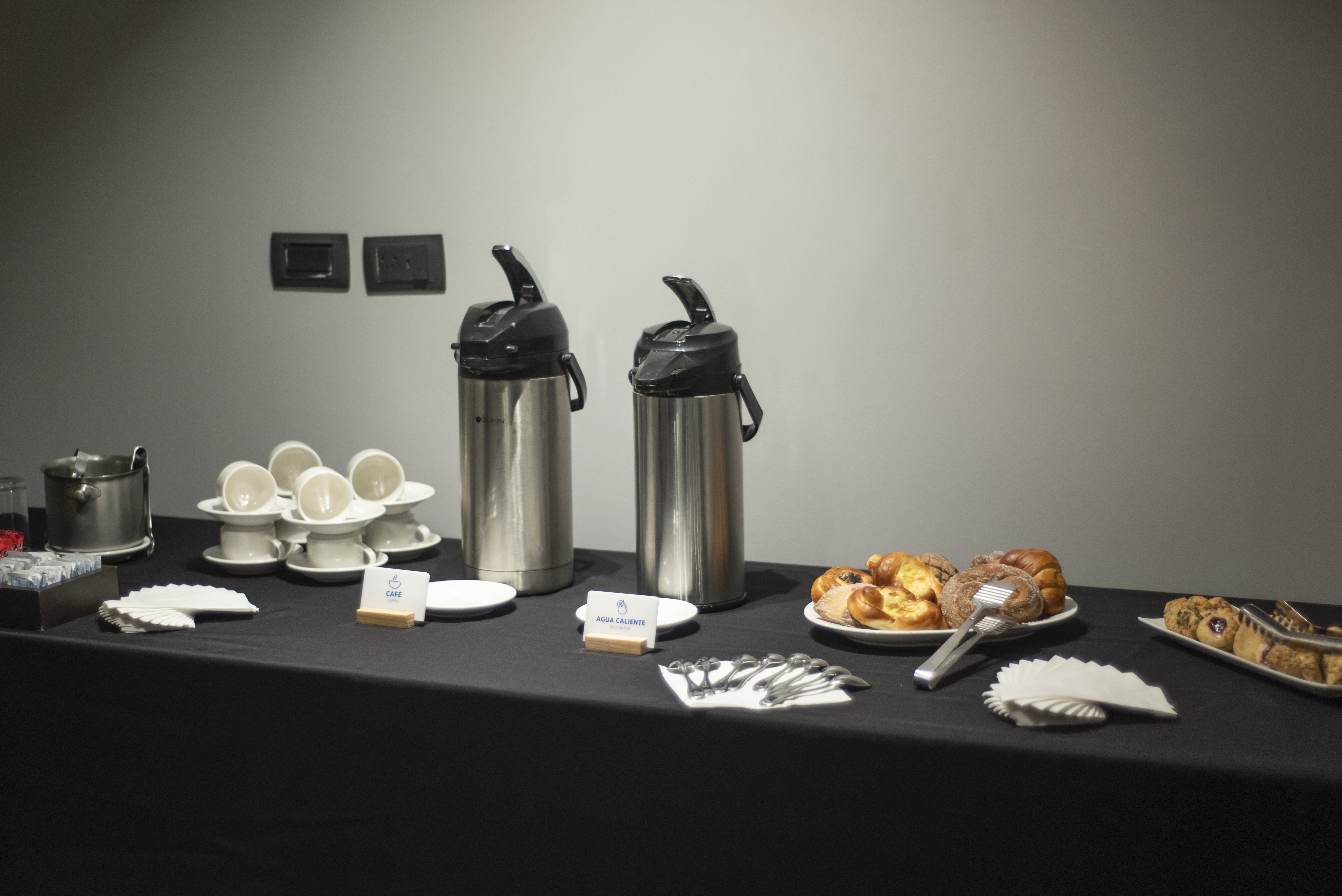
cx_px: 671
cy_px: 448
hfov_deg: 39.6
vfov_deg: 27.0
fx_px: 1864
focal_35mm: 50
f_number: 1.8
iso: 800
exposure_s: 1/160
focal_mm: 50
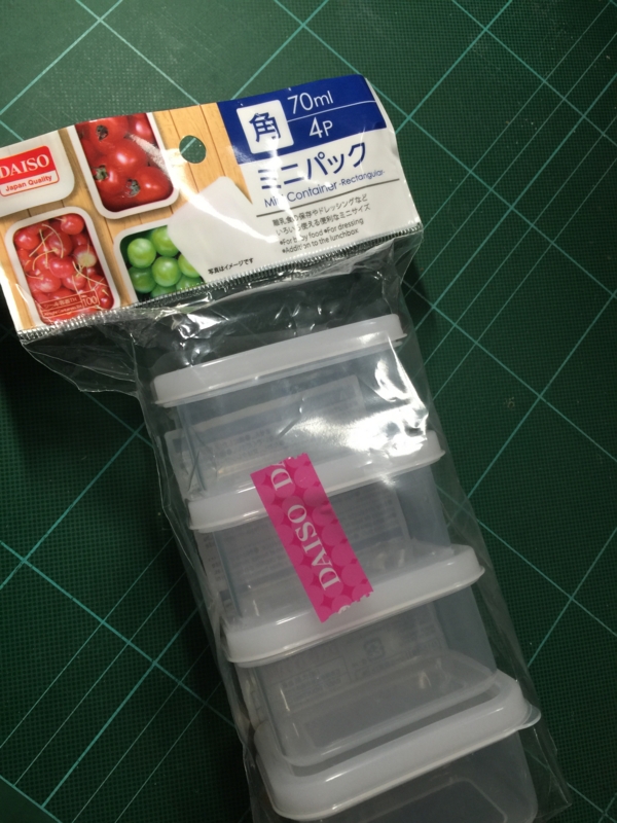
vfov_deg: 61.7
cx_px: 308
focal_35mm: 29
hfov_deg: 48.2
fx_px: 689
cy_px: 412
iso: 40
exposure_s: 1/30
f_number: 2.2
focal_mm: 4.15
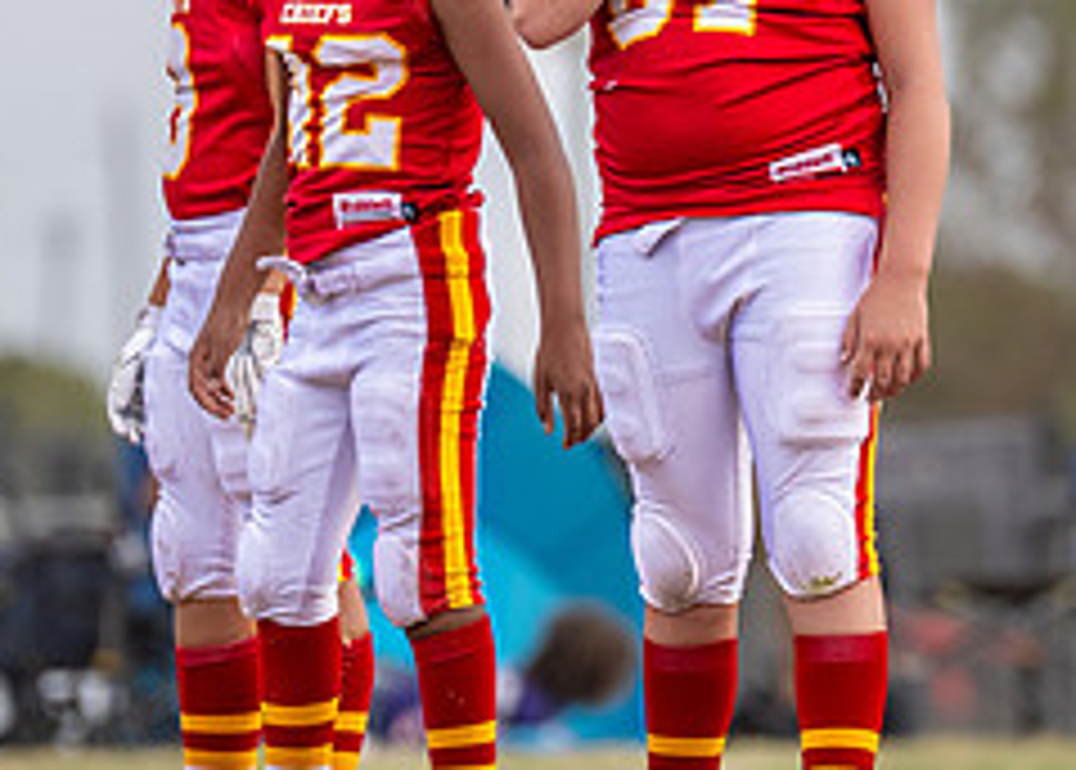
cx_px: 786
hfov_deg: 2.6
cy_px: 226
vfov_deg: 1.9
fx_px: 23513
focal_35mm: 769
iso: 160
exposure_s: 1/1600
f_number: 2.8
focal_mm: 200
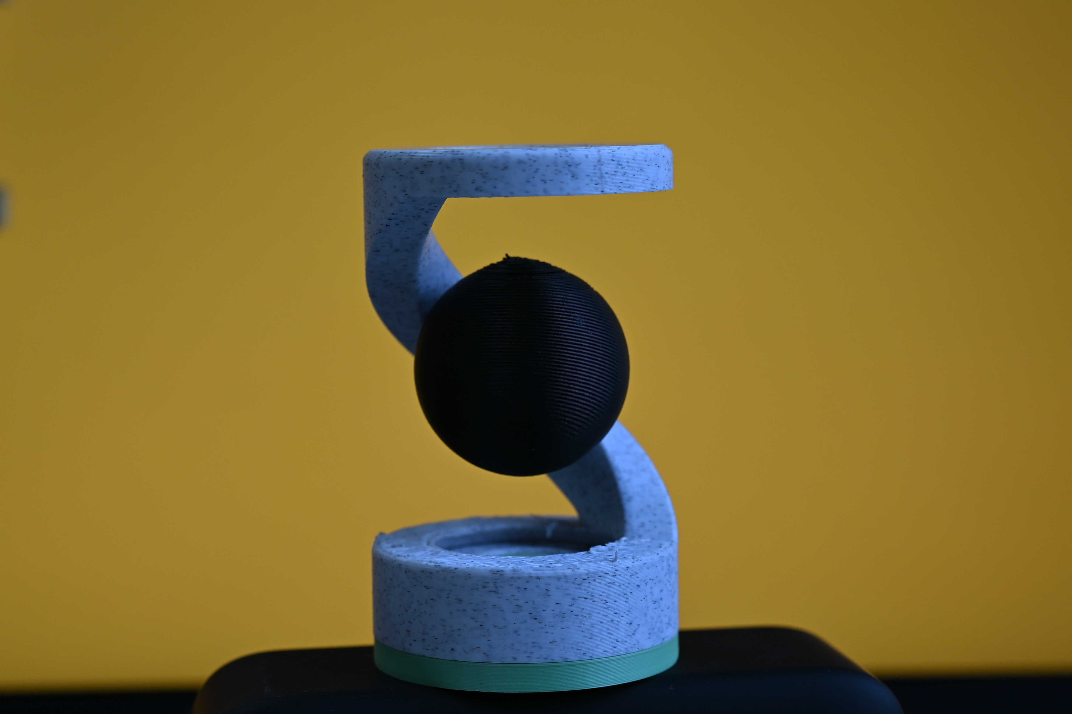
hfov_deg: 26.0
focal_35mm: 78
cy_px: 357
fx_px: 2322
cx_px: 536
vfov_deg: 17.5
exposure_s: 1/125
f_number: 5.6
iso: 250
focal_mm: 52
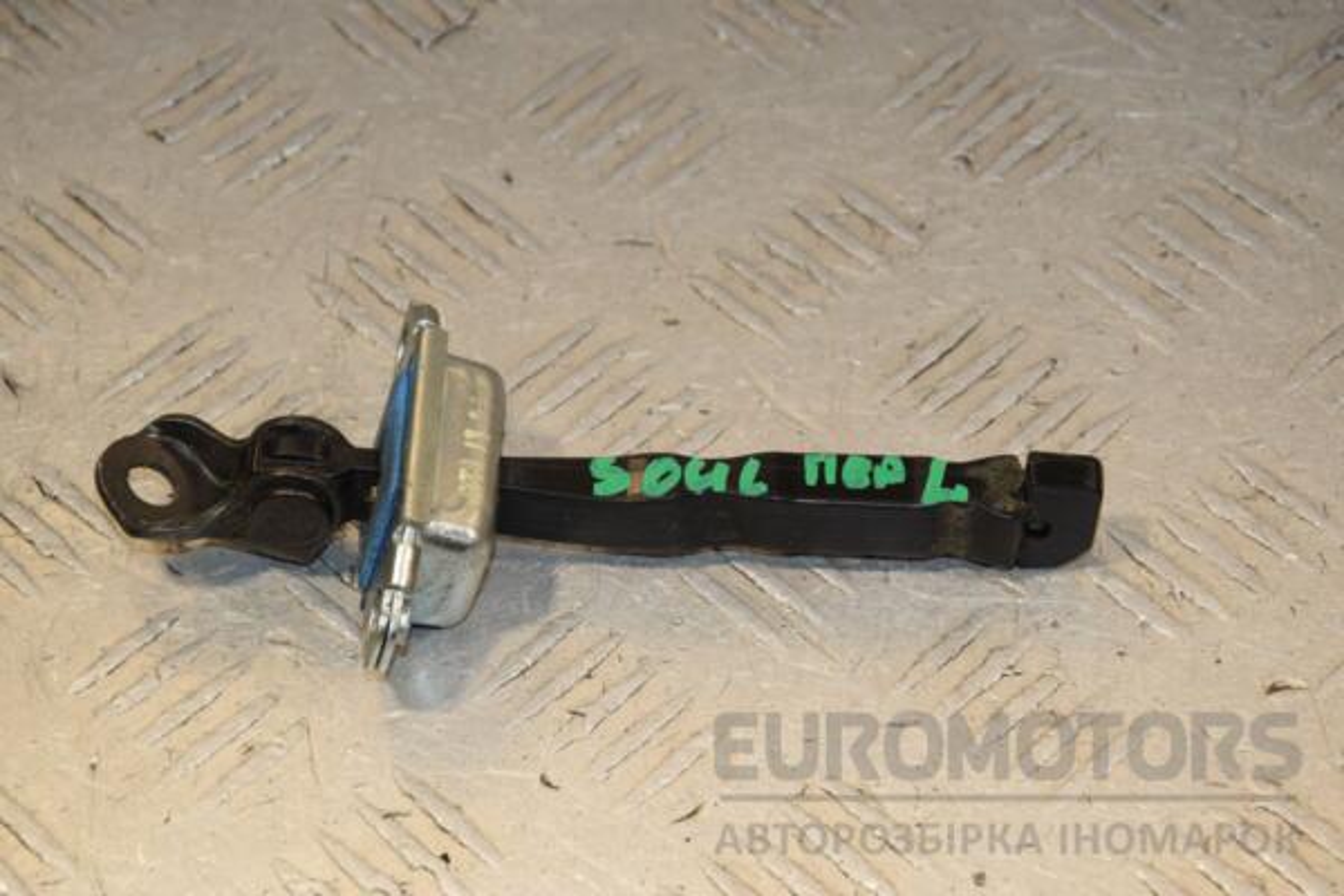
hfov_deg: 15.2
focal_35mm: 135
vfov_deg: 10.2
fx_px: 5040
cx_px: 672
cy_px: 448
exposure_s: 1/200
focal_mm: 90
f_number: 9
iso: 800
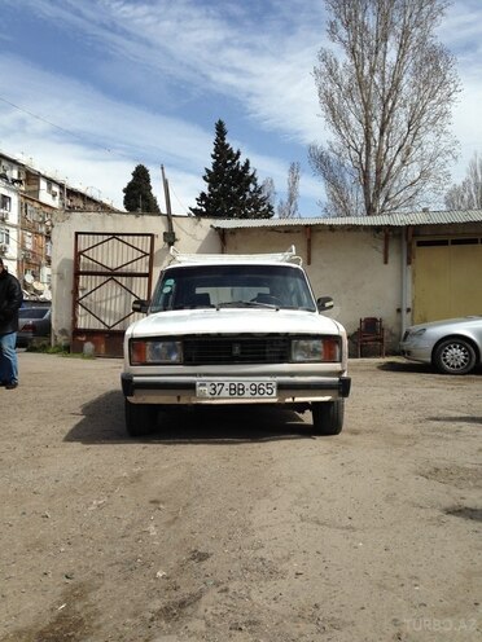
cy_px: 321
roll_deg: -0.8
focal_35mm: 33
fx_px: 613
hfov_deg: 42.9
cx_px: 241
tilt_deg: +2.9
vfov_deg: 55.4
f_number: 2.4
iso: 50
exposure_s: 1/2088
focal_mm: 4.12
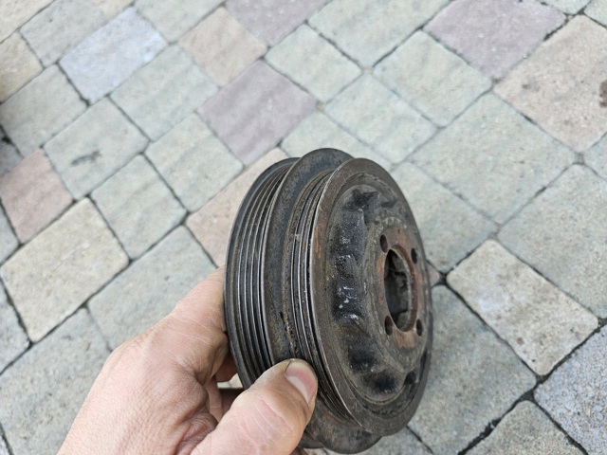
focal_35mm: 23
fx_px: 403
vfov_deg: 58.9
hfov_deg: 73.9
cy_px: 228
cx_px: 304
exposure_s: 1/190
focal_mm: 6.3
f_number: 1.7
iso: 50
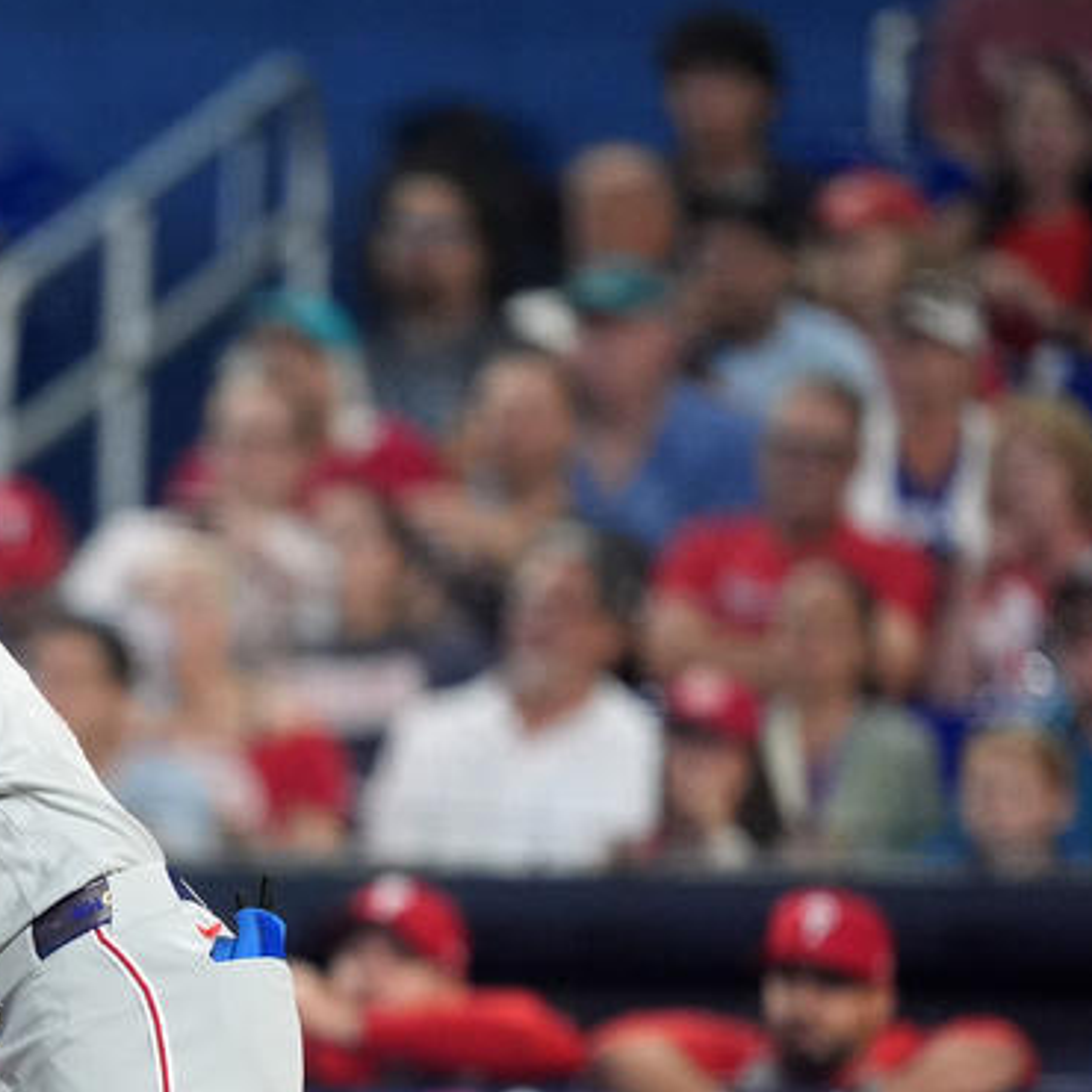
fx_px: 33585
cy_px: 944
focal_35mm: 941
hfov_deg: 1.9
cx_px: -233
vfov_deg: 1.9
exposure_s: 1/2500
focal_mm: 400
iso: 4000
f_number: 2.8
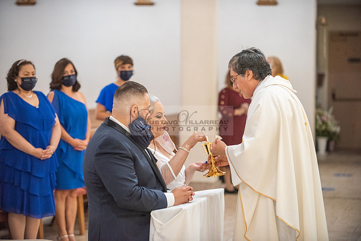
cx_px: 180
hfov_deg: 17.6
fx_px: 1163
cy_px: 120
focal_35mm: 116
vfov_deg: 11.8
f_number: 2.8
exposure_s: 1/160
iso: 2000
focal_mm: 116
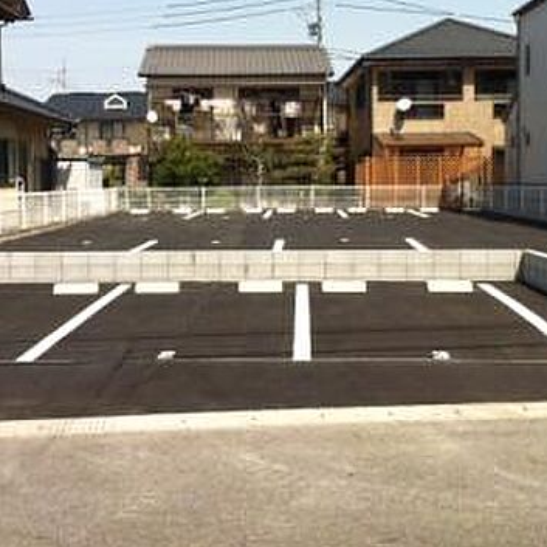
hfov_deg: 30.5
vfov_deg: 30.4
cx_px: 246
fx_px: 1001
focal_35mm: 56
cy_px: 189
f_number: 2.8
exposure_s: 1/1371
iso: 80
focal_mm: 3.85
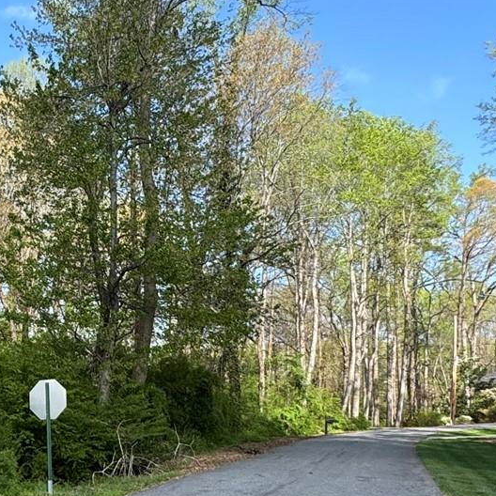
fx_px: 778
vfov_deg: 34.8
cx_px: -70
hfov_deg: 30.9
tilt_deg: +5.3
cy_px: 356
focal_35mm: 48
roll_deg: -0.8
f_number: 2.2
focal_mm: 2.22
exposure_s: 1/556
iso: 40
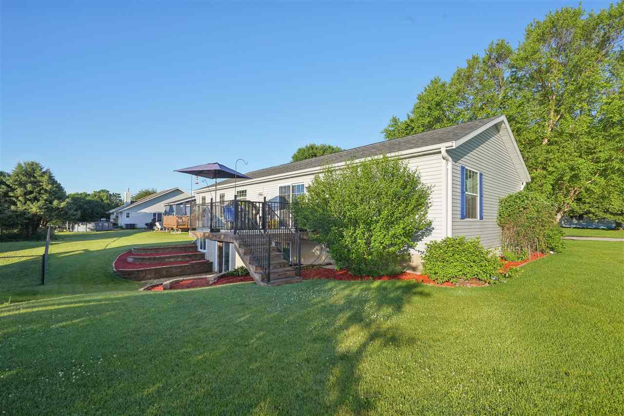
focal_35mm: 16
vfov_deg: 73.7
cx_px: 312
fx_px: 277
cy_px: 208
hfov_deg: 96.7
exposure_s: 1/640
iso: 640
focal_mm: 16
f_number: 10
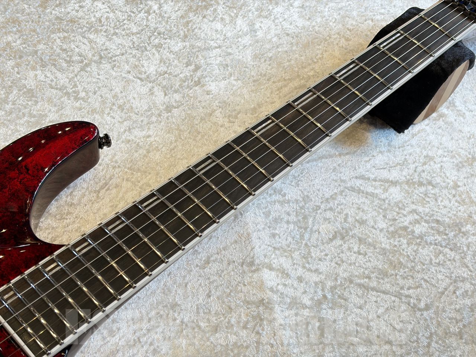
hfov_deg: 36.8
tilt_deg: -50.1
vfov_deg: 28.0
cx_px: 238
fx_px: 715
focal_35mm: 52
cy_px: 178
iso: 64
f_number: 1.6
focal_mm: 5.96
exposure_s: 1/60
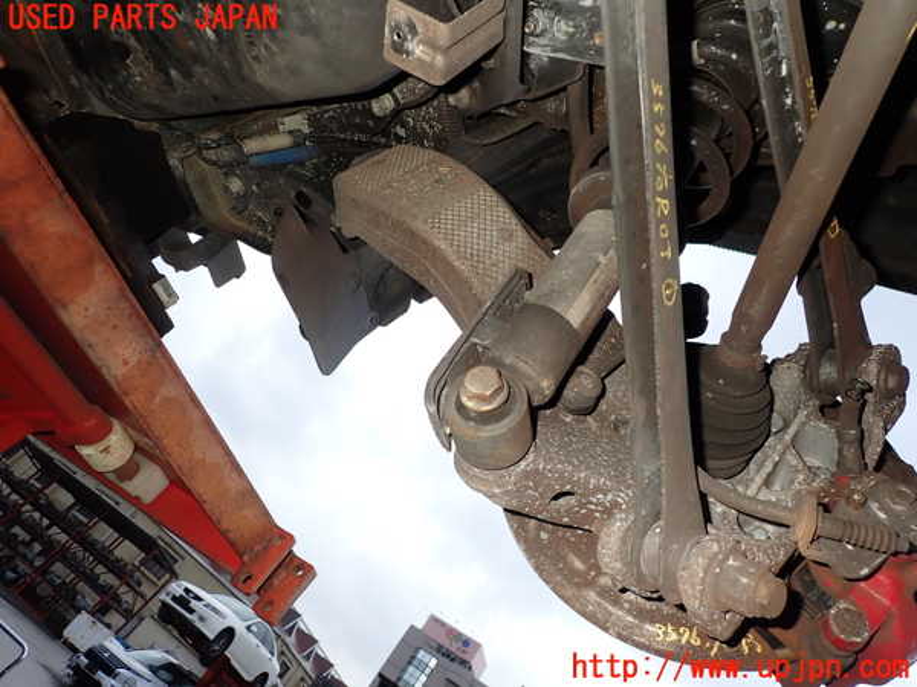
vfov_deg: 54.9
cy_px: 344
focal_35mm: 25
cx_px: 458
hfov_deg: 69.4
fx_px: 662
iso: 100
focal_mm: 4.5
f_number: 2.8
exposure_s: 1/250
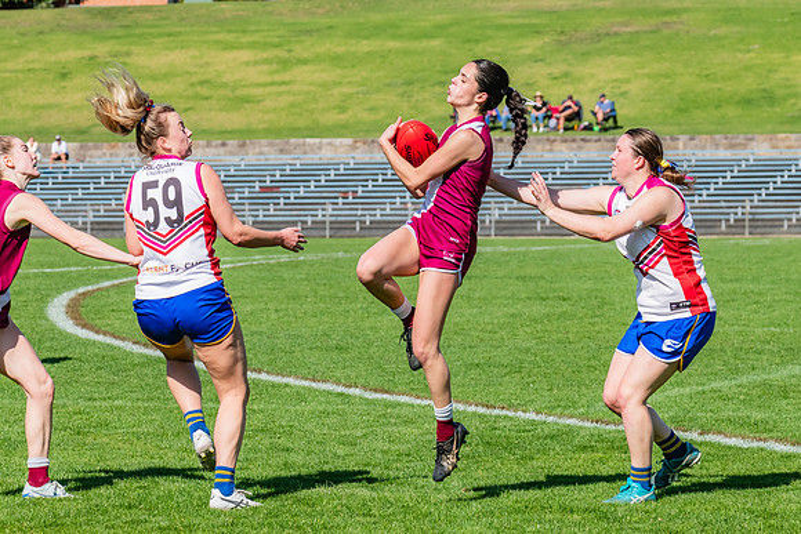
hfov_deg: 10.1
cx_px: 465
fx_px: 4532
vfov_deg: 6.7
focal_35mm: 204
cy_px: 235
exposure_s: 1/1250
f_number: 11
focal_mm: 170
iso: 800
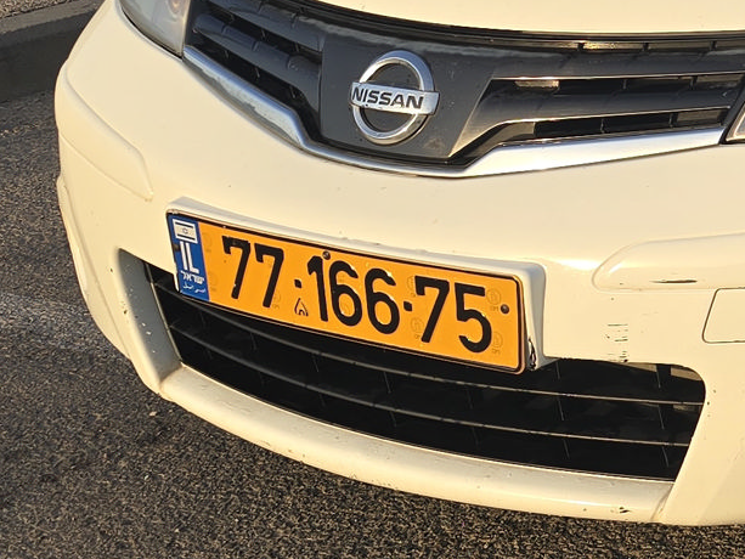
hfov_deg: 18.5
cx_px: 1067
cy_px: 22
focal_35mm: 96
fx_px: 2067
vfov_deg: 15.2
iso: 12
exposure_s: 1/290
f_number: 1.7
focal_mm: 6.3
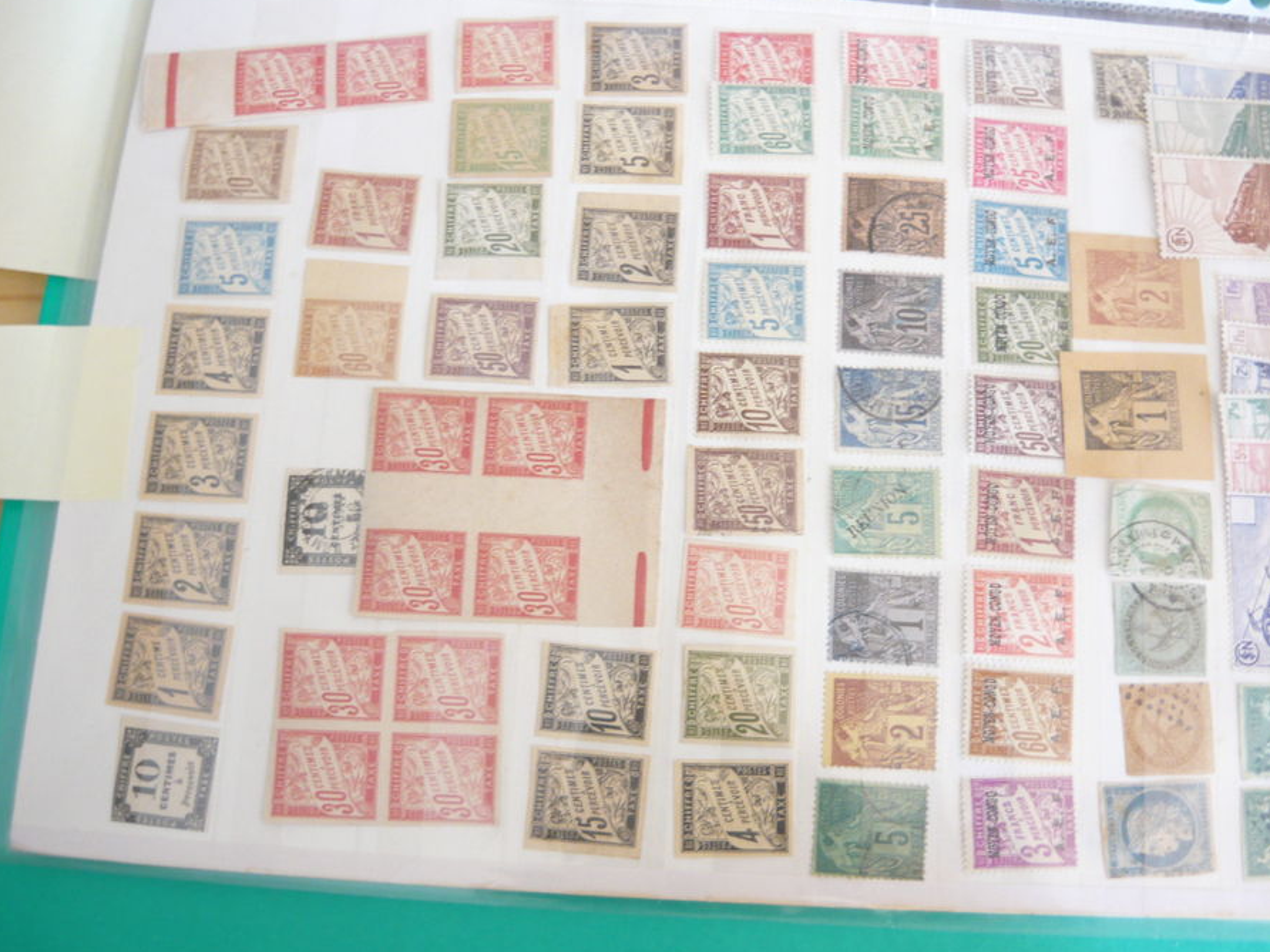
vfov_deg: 38.7
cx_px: 703
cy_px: 501
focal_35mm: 37
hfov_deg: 50.0
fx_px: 1357
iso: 200
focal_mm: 5.5
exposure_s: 1/8
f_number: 2.8
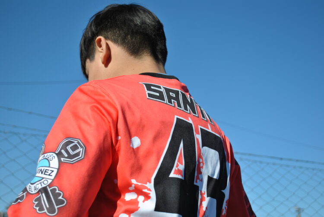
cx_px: 162
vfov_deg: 26.6
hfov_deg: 38.8
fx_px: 460
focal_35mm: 51
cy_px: 108
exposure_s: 1/800
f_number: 5
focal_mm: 34
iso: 100
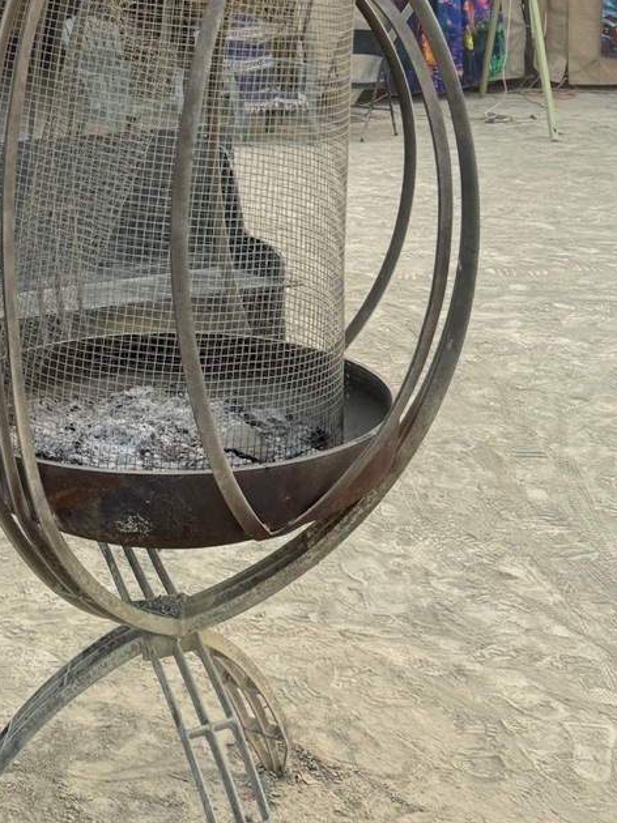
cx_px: 67
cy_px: -97
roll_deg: +1.3
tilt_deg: +0.2
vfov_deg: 28.6
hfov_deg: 23.4
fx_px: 1451
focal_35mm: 61
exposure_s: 1/121
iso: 125
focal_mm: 6.76
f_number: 1.78
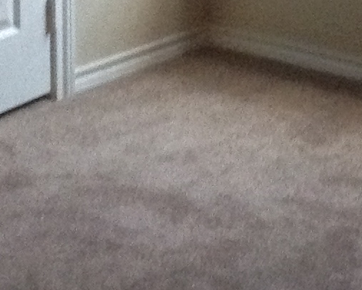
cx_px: 492
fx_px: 1768
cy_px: -378
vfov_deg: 8.6
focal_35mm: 165
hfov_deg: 11.3
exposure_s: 1/17
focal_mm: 3.3
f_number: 2.4
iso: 200
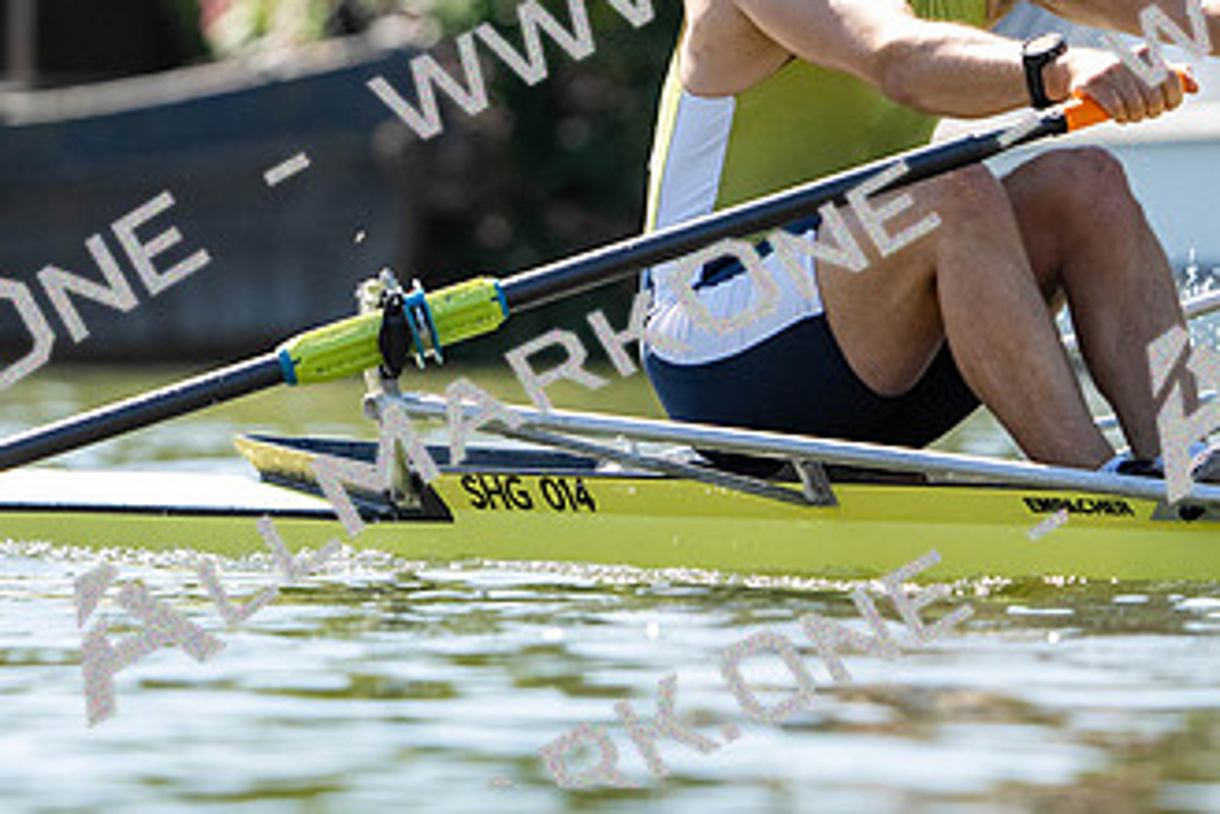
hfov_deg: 3.2
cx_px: 829
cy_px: 151
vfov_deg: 2.1
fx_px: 22036
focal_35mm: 650
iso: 1000
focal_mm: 368
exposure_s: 1/2000
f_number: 6.3
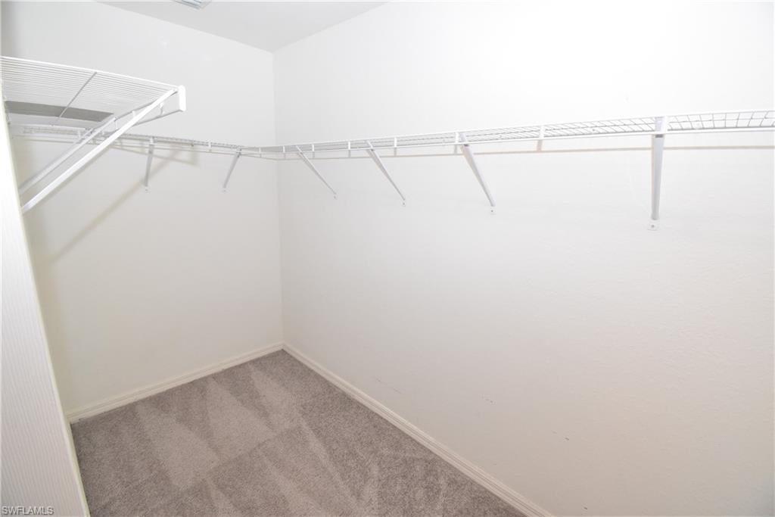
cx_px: 388
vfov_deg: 77.3
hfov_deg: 100.4
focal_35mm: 15
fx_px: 323
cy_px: 258
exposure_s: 1/80
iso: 1600
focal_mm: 10
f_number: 8
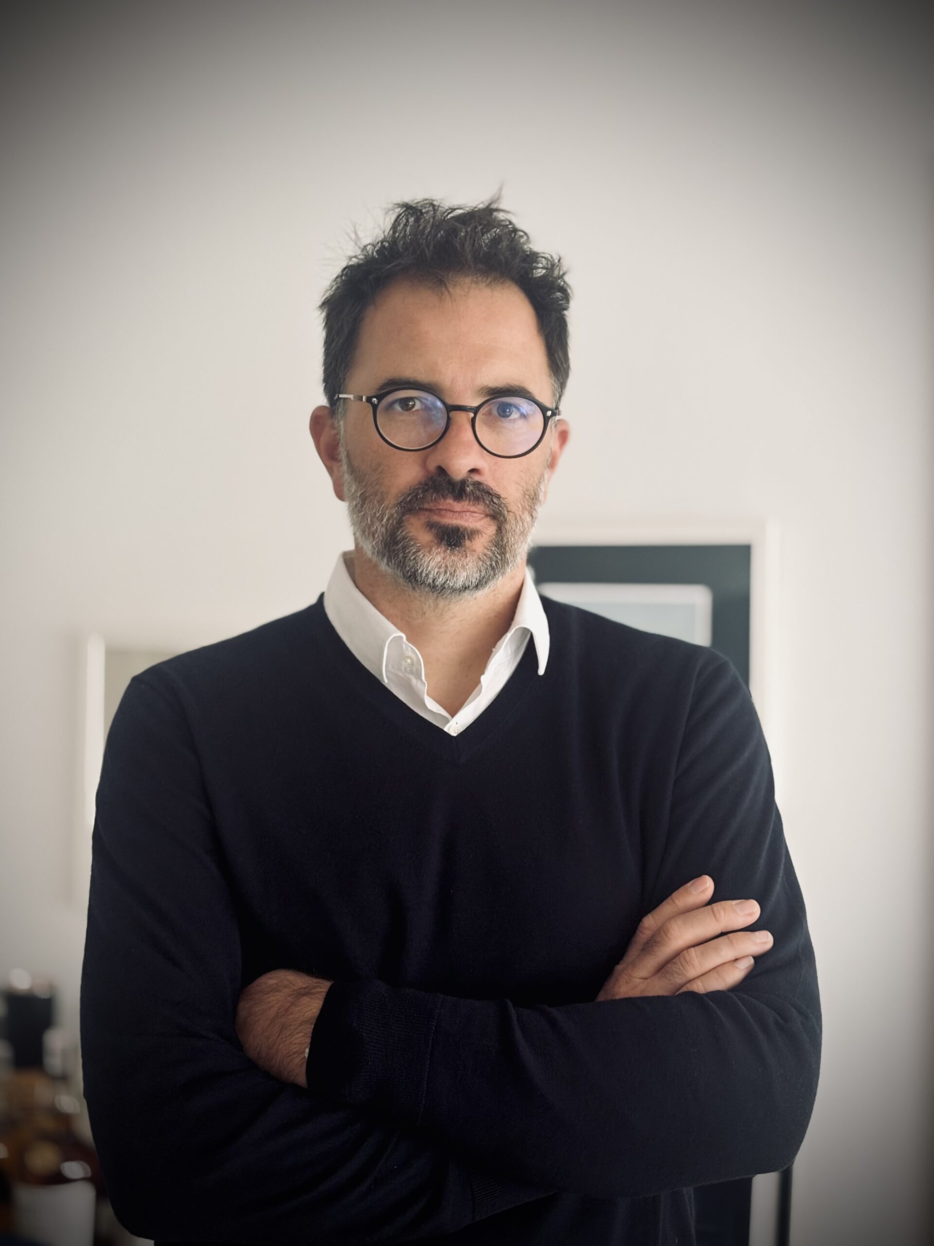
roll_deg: -1.1
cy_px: 623
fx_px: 1871
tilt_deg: +0.9
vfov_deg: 36.8
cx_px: 467
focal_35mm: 52
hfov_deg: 28.0
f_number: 1.6
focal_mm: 5.96
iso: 200
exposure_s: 1/40
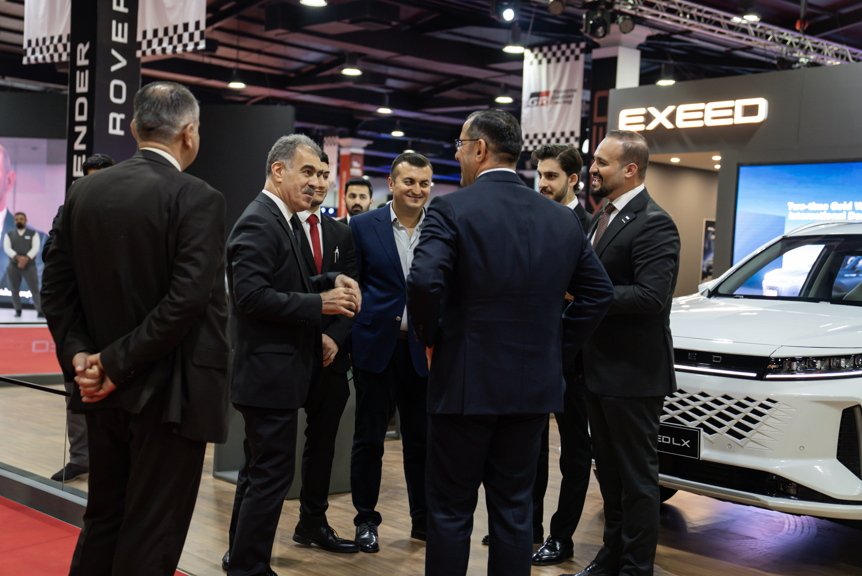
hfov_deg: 41.1
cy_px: 288
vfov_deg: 28.1
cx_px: 431
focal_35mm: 48
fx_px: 1150
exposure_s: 1/80
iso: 1250
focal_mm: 48
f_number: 2.8
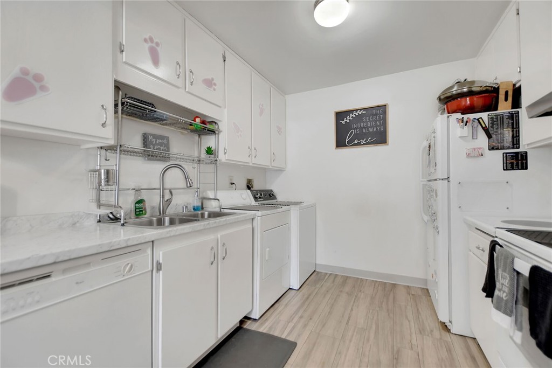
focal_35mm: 15
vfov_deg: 77.3
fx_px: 230
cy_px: 184
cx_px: 276
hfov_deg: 100.4
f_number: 4
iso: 800
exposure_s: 1/60
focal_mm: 10
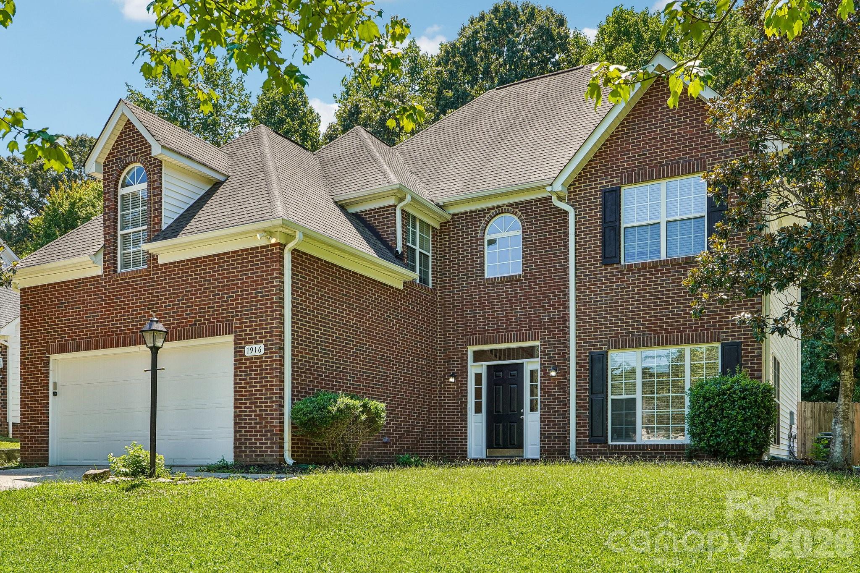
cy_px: 286
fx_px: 717
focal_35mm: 30
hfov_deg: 61.9
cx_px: 430
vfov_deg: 43.6
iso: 100
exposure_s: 1/45
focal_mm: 20
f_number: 8
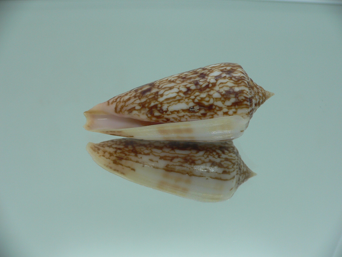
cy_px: 128
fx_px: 346
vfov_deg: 40.7
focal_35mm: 35
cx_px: 171
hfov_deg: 52.6
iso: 80
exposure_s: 1/60
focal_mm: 4.6
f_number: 2.8
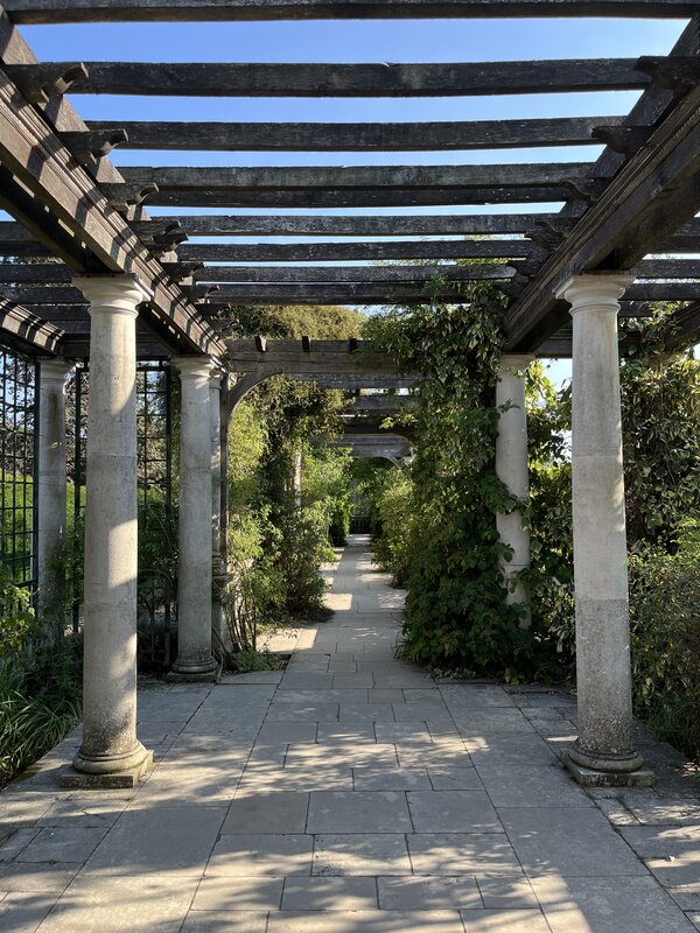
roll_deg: +1.3
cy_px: 466
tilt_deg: +2.0
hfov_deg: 53.1
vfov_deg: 67.3
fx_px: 701
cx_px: 350
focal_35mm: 26
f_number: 1.6
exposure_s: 1/592
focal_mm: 5.1
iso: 50
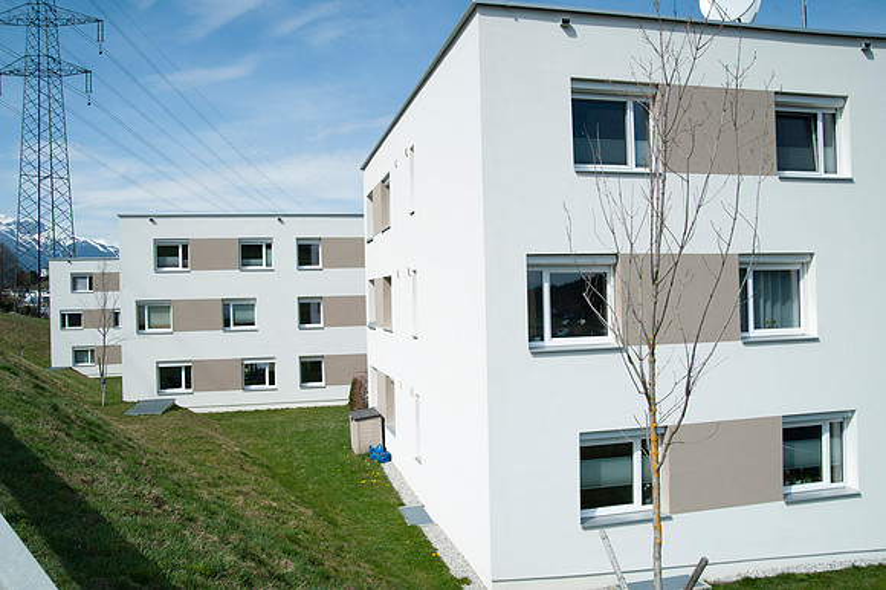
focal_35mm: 28
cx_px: 443
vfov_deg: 46.4
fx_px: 689
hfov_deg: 65.5
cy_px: 295
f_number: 11
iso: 200
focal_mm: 28
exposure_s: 1/500
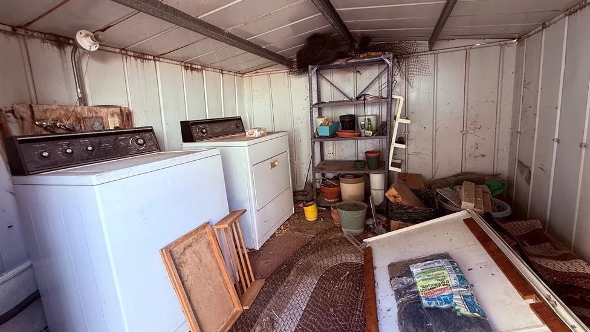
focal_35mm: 16
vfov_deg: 67.0
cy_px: 151
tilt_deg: -8.4
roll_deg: +3.9
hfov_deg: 99.3
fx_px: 250
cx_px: 307
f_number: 2.2
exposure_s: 1/99
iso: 200
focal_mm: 2.22
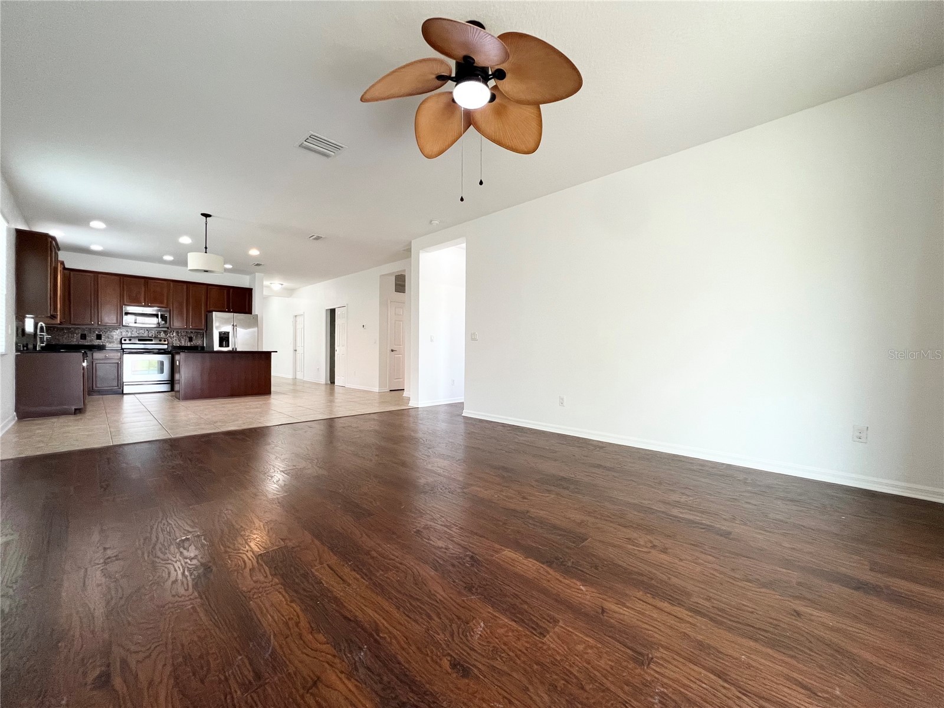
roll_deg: -0.3
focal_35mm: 13
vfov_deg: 89.9
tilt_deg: -0.2
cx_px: 472
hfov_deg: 106.2
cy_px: 354
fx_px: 355
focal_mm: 1.57
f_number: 1.8
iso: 200
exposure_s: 1/120
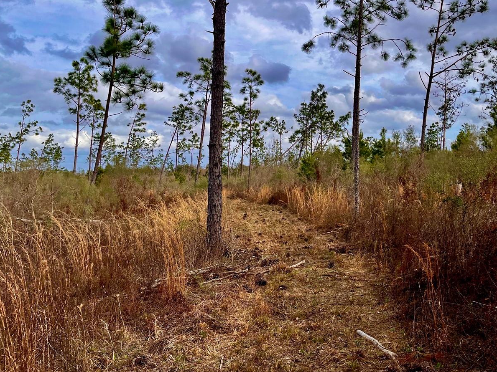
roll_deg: -0.2
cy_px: 130
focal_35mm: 35
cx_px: 330
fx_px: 502
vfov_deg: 40.3
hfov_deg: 51.7
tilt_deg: +5.8
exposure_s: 1/3745
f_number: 1.6
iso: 50
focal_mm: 5.1
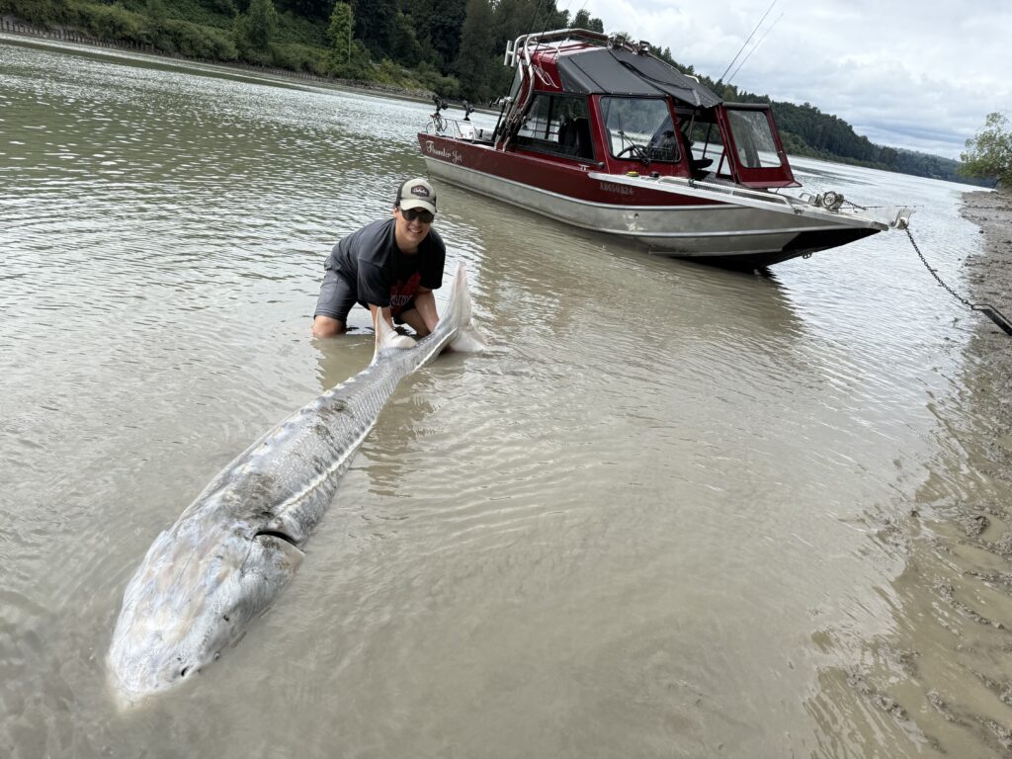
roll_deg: -8.1
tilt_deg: -19.7
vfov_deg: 56.8
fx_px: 702
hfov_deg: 71.6
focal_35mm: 24
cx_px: 506
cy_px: 380
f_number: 1.78
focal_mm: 6.76
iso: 80
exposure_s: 1/3953
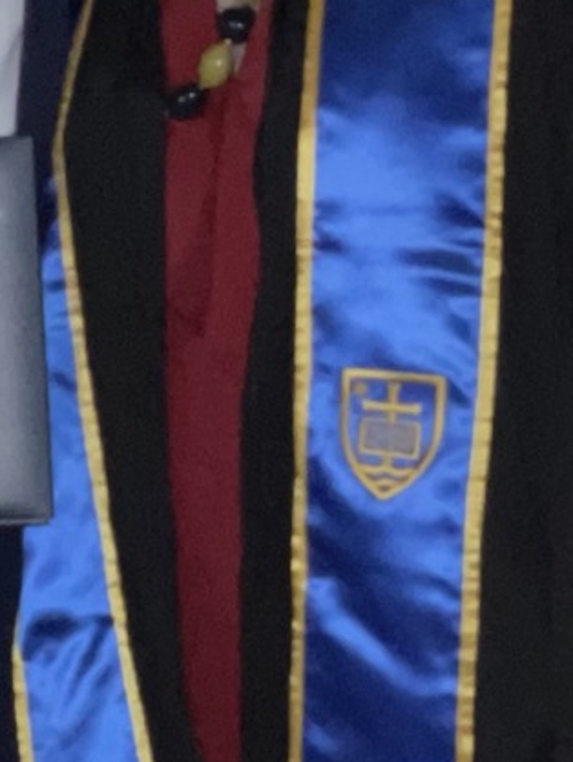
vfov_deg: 9.9
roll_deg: +2.7
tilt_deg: -11.2
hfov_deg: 7.5
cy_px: 532
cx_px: 146
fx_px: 4388
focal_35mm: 199
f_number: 2
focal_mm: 6
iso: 400
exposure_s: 1/34
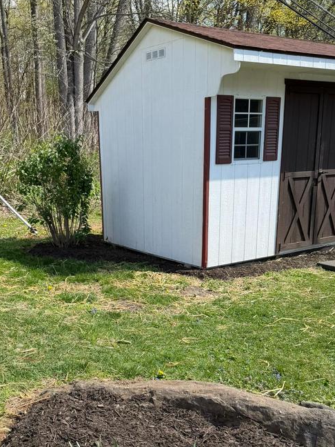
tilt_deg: -16.1
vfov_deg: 46.0
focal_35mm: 40
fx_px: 516
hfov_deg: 35.9
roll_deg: +1.9
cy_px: 301
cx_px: 145
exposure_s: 1/1653
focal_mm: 6.76
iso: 80
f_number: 1.78
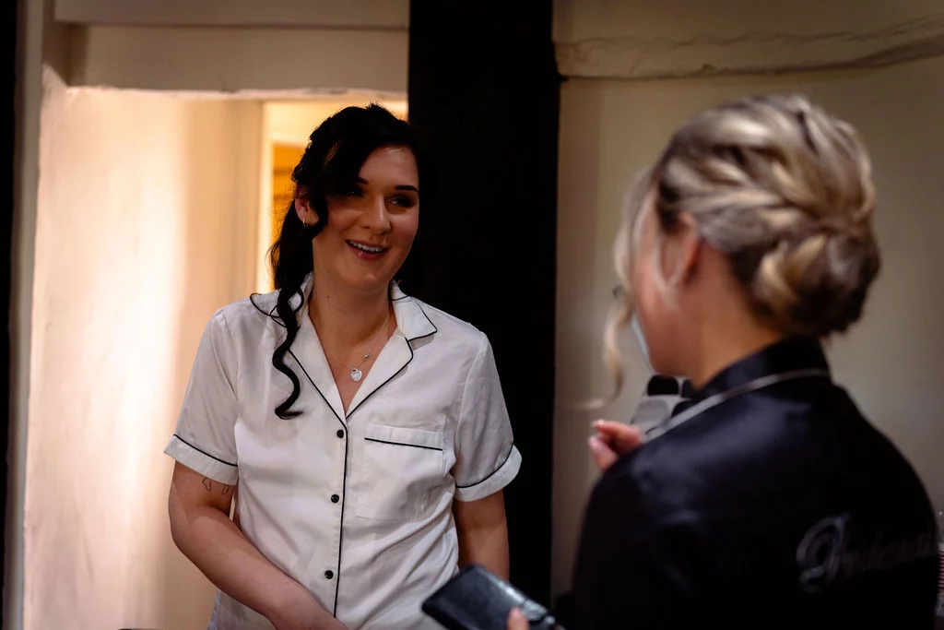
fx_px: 1573
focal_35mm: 60
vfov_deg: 22.6
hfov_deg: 33.4
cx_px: 472
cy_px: 315
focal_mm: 60
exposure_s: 1/200
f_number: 2.8
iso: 1250
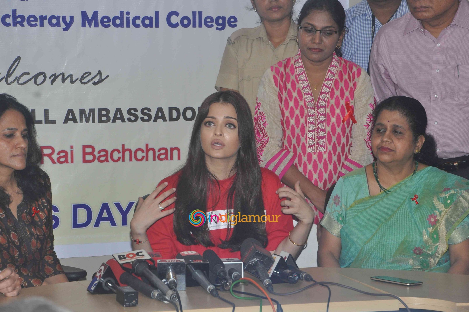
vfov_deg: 9.3
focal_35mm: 147
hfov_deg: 14.0
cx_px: 234
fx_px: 1913
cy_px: 156
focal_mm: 98
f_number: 11
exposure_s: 1/160
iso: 800
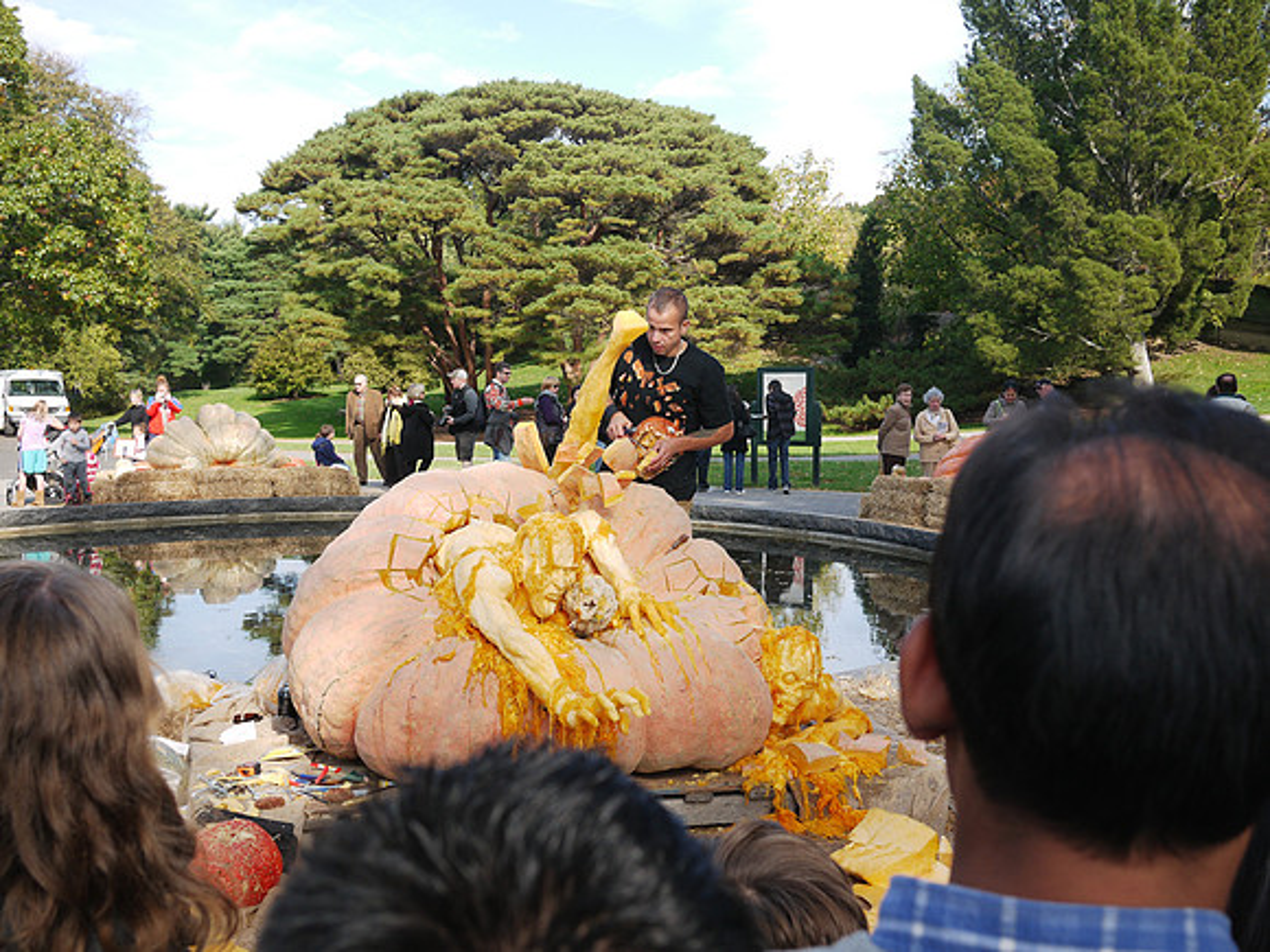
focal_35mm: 40
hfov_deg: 46.8
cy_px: 476
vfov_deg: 36.0
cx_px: 635
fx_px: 1468
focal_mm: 20
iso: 125
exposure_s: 1/250
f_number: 5
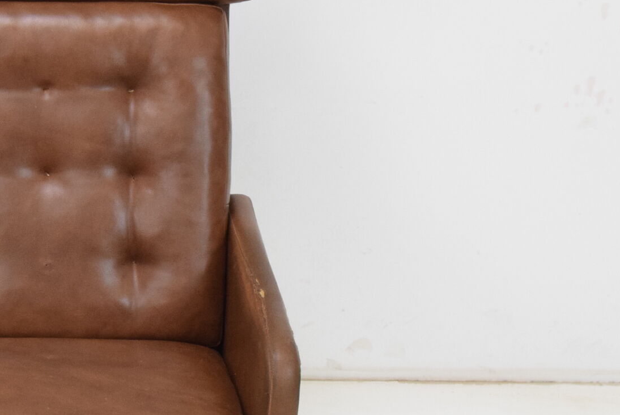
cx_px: 67
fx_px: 1626
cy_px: 257
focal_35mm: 94
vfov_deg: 14.5
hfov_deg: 21.1
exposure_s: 1/160
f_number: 6.3
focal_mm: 23
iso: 1600
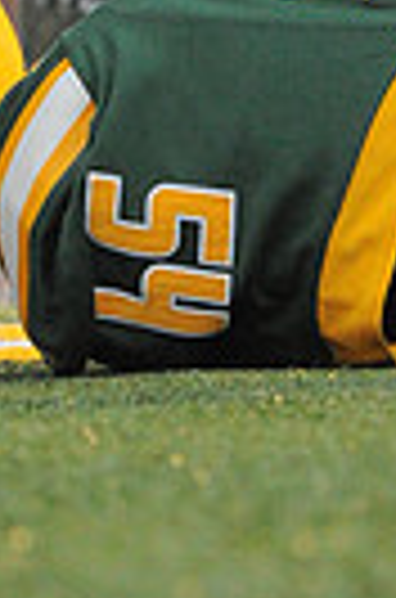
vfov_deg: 5.8
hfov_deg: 3.9
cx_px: -338
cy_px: -616
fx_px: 5788
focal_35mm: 349
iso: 6400
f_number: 10
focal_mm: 80
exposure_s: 1/160
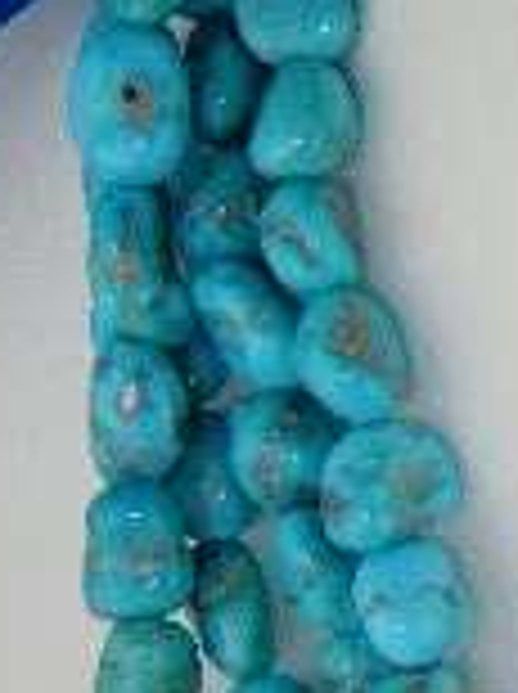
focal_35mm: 125
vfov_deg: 15.8
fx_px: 2501
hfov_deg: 11.0
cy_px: 356
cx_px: 946
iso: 160
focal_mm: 5.4
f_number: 3.5
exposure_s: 1/47.4
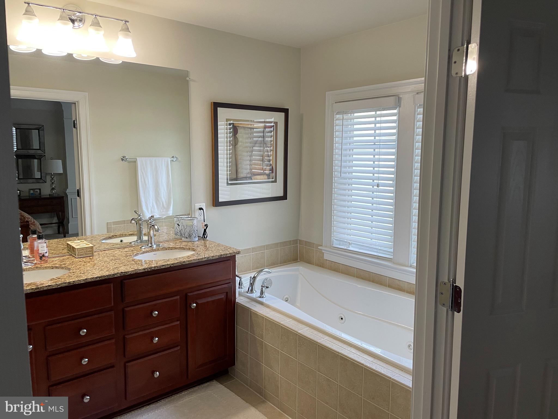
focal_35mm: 26
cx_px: 279
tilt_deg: -6.4
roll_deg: +0.3
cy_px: 210
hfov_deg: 67.3
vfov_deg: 53.1
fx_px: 419
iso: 100
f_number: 1.6
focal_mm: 4.2
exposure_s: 1/60
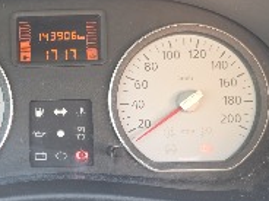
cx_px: 42
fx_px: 404
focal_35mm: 52
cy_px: 121
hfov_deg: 35.3
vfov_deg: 28.0
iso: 200
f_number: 1.7
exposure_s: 1/120
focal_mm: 6.25
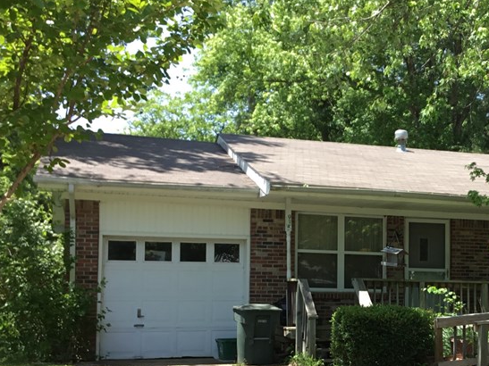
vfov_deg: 25.1
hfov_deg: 32.3
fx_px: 819
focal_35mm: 58
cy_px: 249
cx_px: 398
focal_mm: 3.3
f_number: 2.4
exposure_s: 1/285
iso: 25
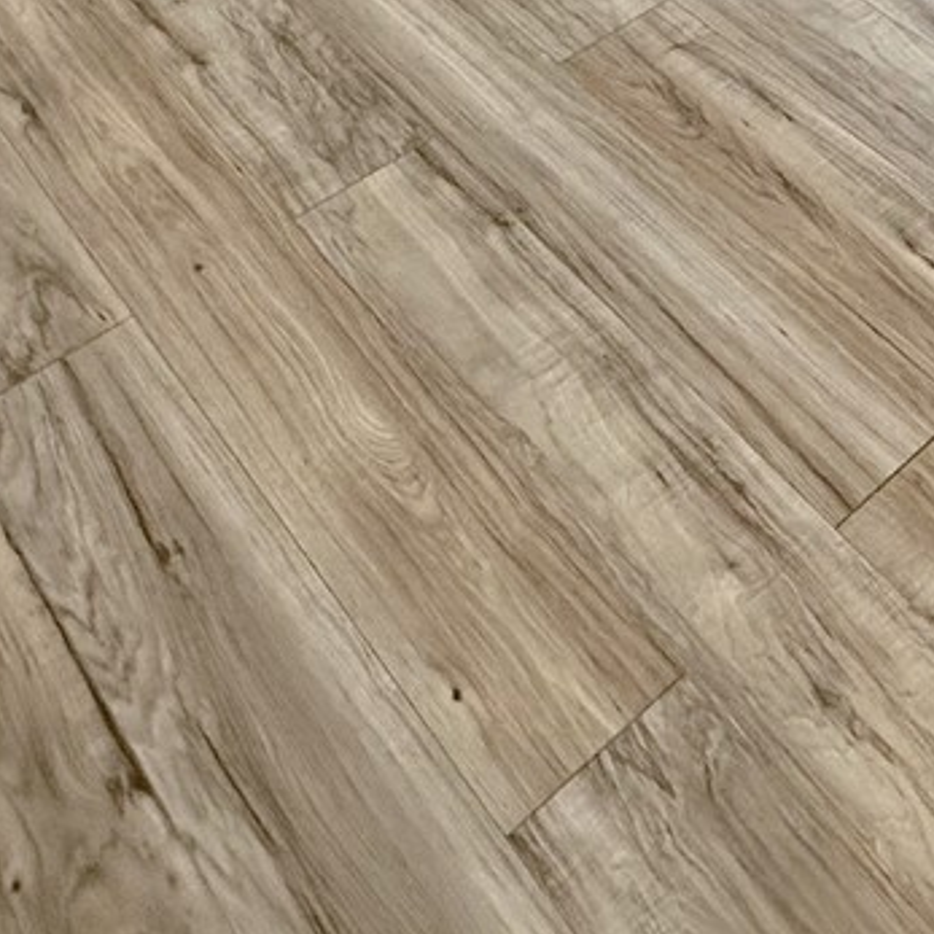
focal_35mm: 57
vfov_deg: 22.0
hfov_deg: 28.6
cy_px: -633
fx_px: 1740
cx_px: 875
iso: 100
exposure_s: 1/120
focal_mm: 2.22
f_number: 2.2
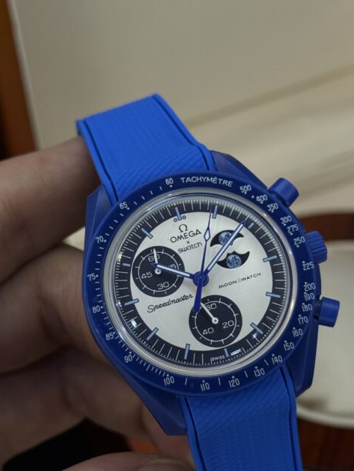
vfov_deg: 25.0
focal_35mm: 78
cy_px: 265
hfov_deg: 18.9
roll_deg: +5.3
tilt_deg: -42.5
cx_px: 165
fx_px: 1063
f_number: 1.78
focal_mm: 6.76
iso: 80
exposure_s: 1/1100
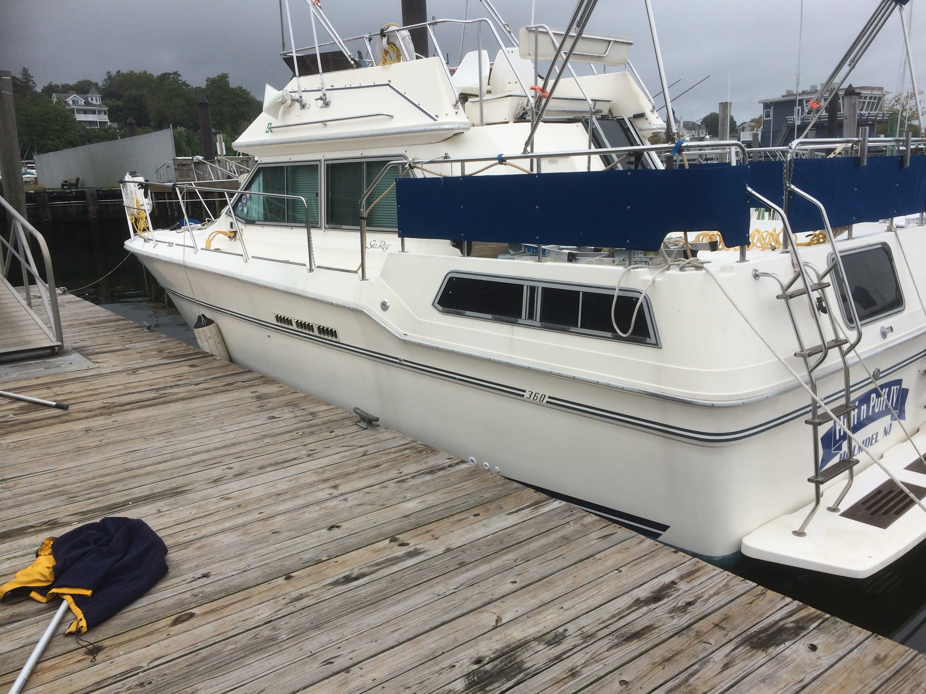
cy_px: 347
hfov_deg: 61.7
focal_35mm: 29
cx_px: 463
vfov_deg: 48.2
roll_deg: +1.8
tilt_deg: -16.3
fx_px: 776
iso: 32
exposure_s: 1/1282
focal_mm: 4.15
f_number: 2.2
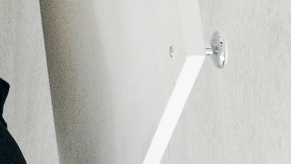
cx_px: -346
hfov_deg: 5.1
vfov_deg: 3.0
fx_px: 3164
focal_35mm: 410
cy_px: -42
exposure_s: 1/125
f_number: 3.5
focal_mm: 45
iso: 800
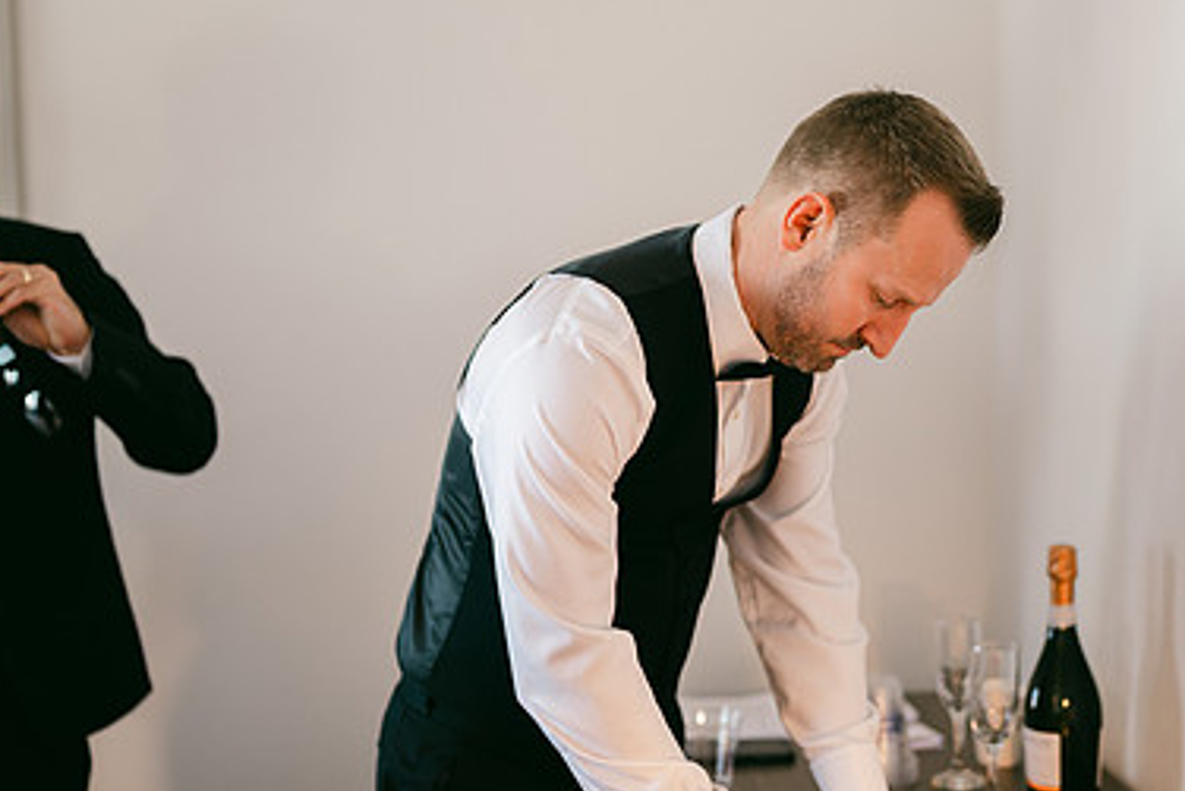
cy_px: 474
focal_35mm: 54
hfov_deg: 36.8
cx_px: 514
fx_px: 1778
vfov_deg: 25.0
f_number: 1.2
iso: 400
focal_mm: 35
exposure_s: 1/100
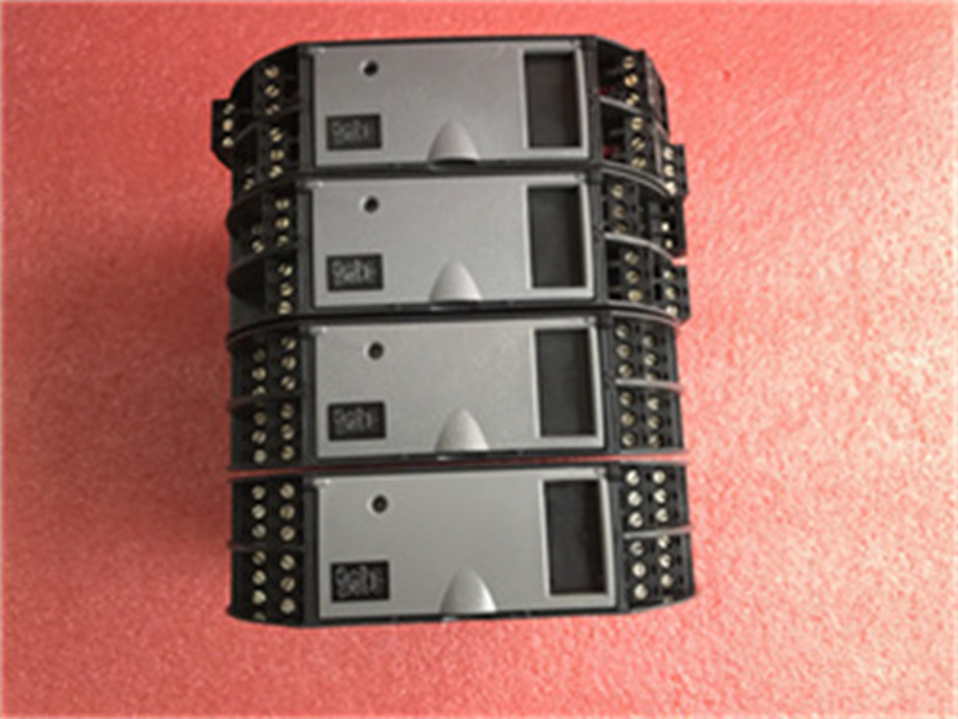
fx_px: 775
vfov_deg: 49.7
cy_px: 360
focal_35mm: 28
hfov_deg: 63.4
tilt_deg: -81.1
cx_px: 479
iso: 40
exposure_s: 1/100
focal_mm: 3.99
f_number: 1.8
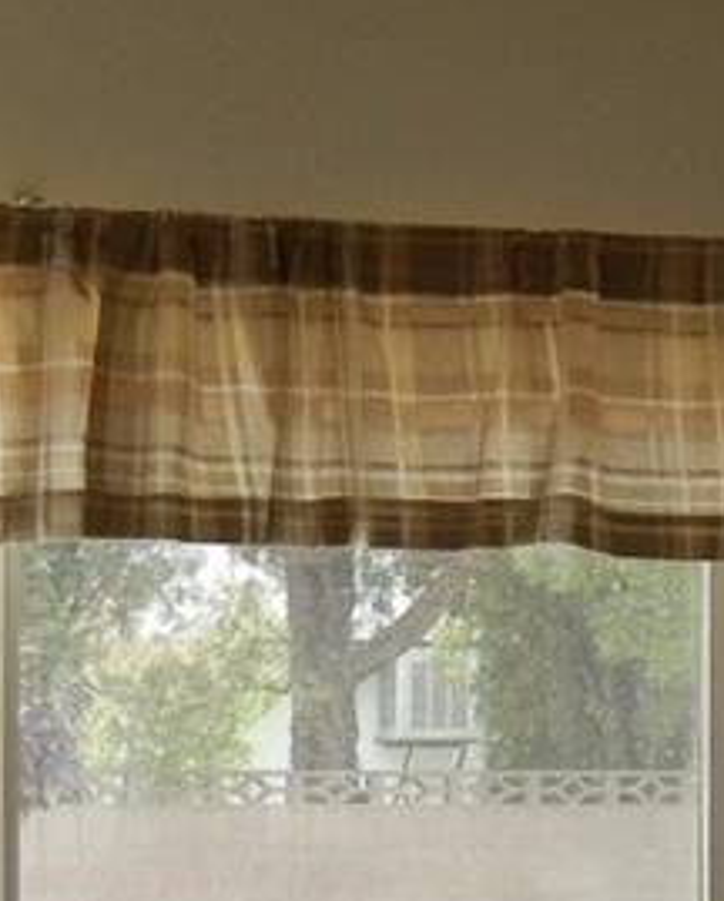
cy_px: 690
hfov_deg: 9.4
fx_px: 4356
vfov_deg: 11.8
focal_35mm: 163
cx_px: 737
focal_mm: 5.4
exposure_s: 1/81
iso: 160
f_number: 3.5
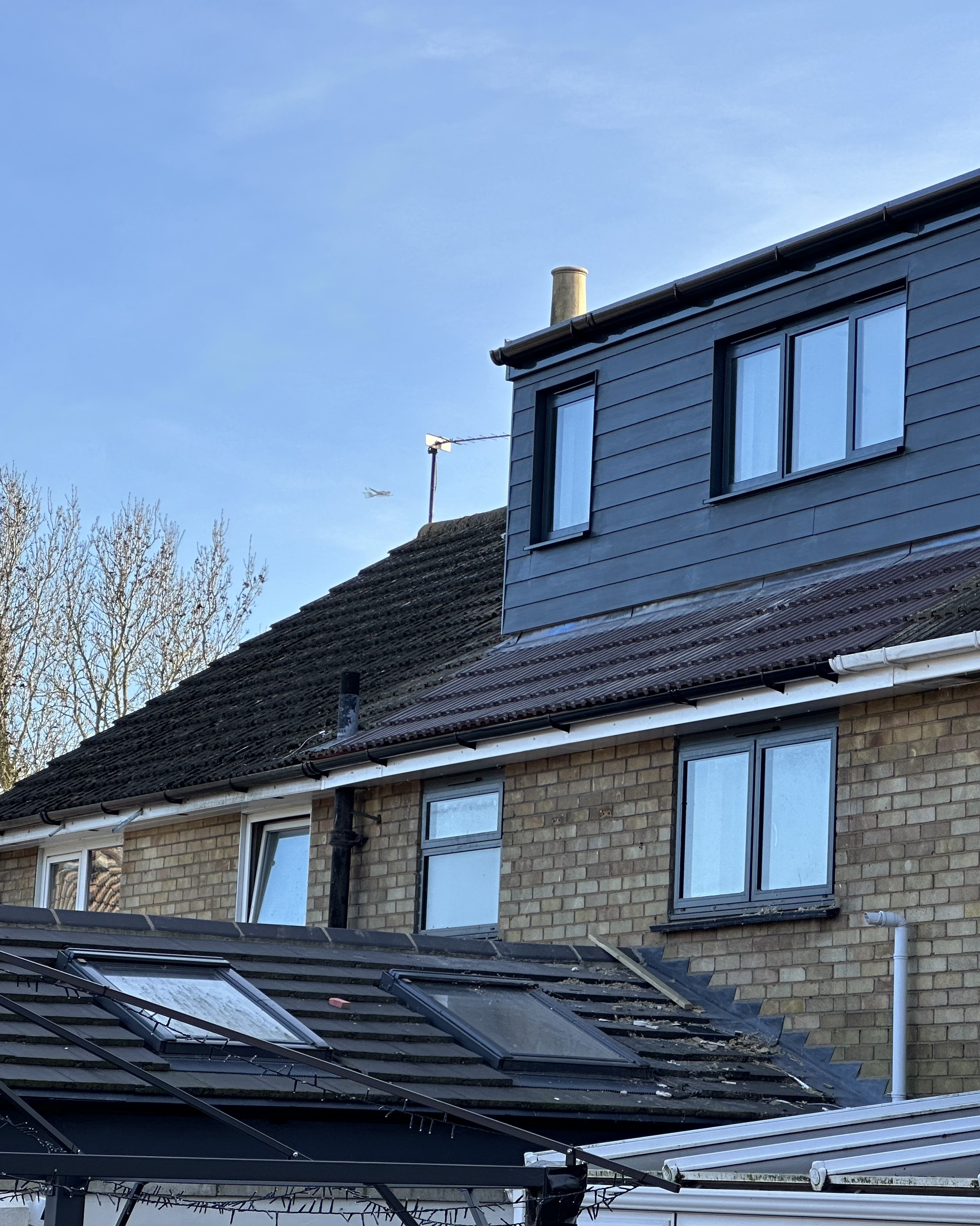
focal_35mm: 101
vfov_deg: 19.0
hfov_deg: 15.2
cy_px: 617
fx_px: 3662
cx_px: 691
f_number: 2.8
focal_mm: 9
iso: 32
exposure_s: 1/374
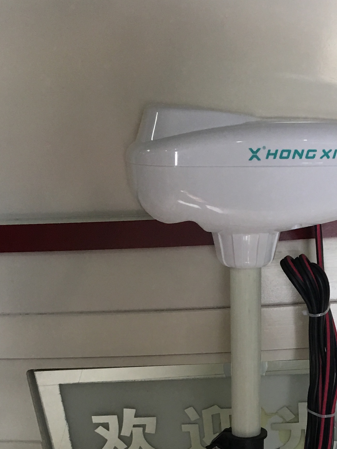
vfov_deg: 27.6
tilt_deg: -33.4
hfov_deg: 21.7
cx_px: 262
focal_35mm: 67
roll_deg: +4.4
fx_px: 870
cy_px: 425
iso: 50
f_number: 2.2
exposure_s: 1/17
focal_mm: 4.15
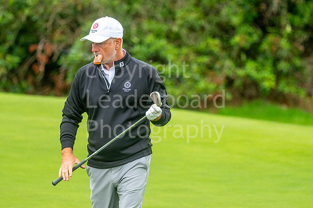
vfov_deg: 2.9
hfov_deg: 4.4
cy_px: 104
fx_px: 4109
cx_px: 156
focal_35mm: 473
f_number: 4
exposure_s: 1/1000
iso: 800
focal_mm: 300
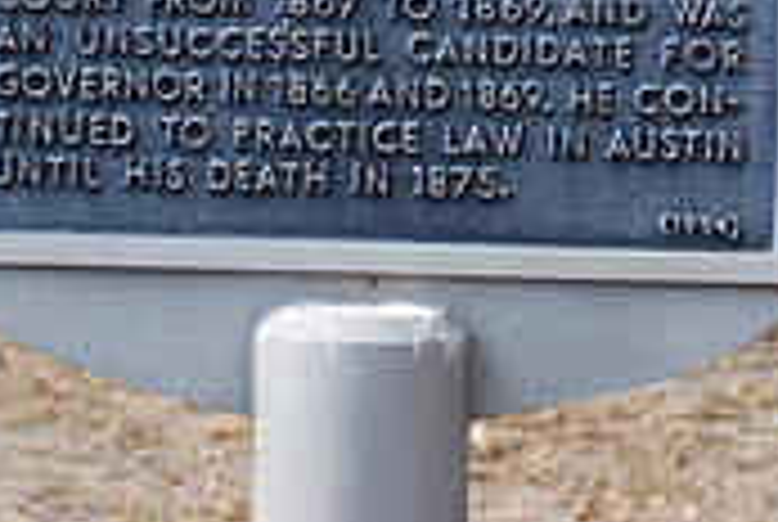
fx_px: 4351
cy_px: -333
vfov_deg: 6.7
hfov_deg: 10.2
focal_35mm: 201
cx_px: 387
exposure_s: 1/160
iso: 100
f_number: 6.3
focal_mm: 40
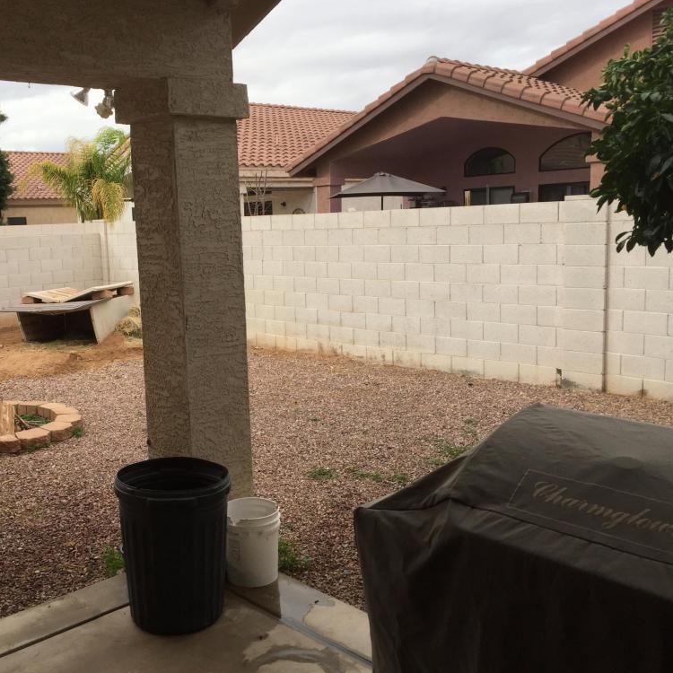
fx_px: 770
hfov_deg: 46.5
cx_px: 229
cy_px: 331
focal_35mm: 35
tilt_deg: -7.4
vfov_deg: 47.2
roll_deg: +1.5
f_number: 2.2
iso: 32
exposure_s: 1/648
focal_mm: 4.15
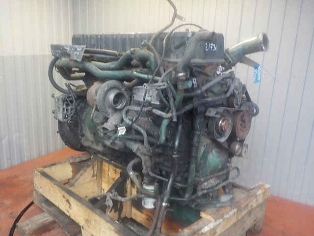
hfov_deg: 60.0
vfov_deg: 46.8
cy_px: 118
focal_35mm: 30
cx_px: 157
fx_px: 272
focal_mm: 4.1
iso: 360
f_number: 3.3
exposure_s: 1/30
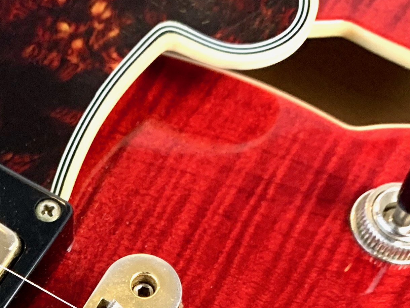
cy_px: 505
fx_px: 1019
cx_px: 27
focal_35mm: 86
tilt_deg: -75.0
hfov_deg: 22.1
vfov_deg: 15.4
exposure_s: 1/50
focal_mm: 4.25
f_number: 1.8
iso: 160
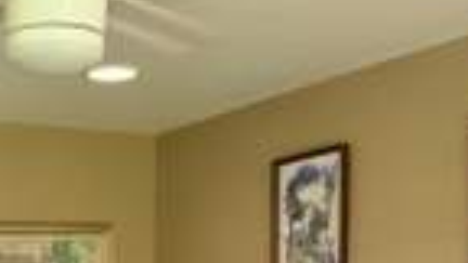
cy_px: 490
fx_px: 1080
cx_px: -3
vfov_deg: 12.5
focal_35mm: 87
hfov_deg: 23.4
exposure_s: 1/120
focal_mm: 6.76
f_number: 1.78
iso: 200
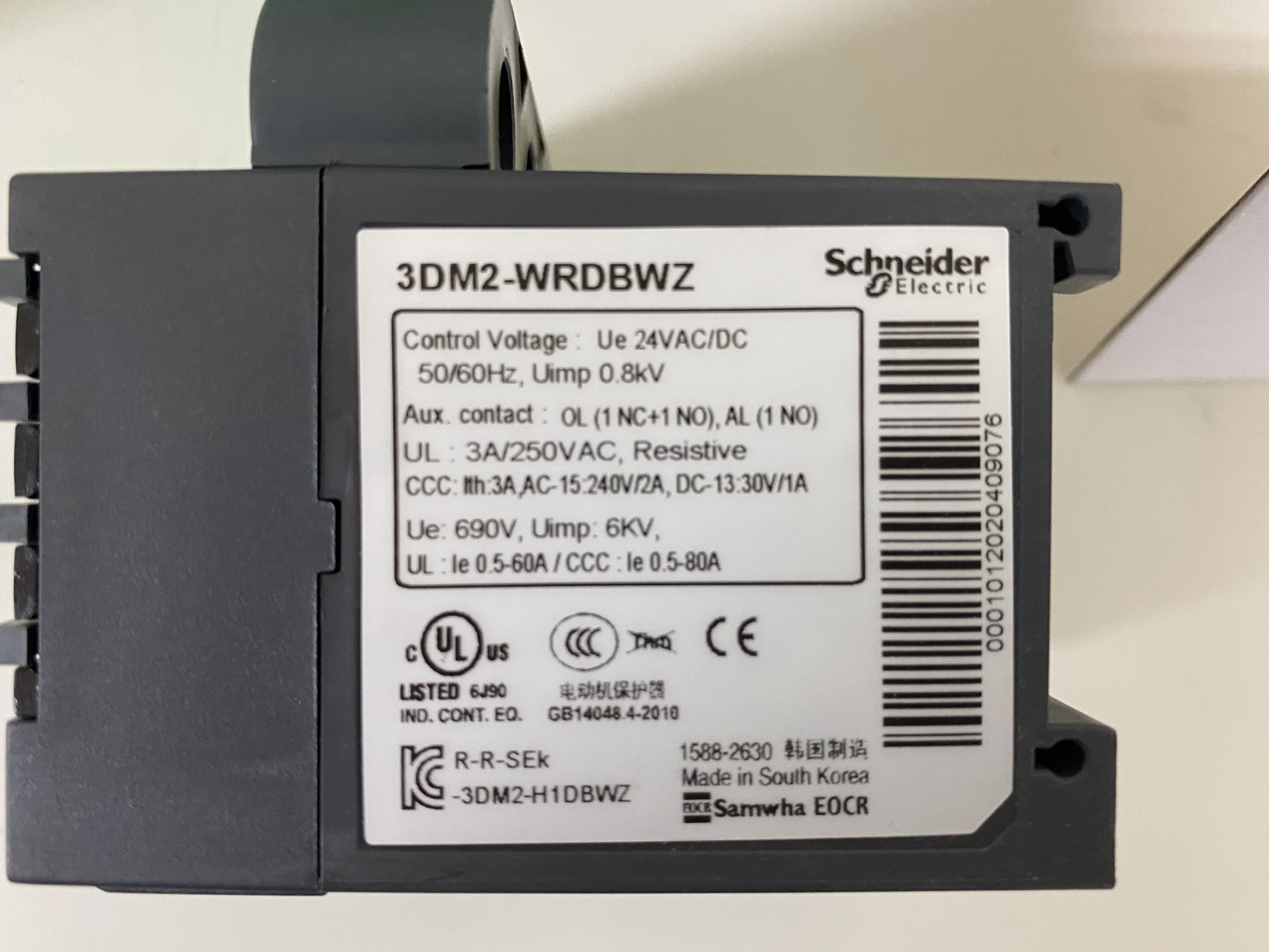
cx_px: 634
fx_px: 953
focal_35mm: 26
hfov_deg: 67.3
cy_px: 476
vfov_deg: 53.1
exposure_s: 1/60
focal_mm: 4.25
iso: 320
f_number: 1.8
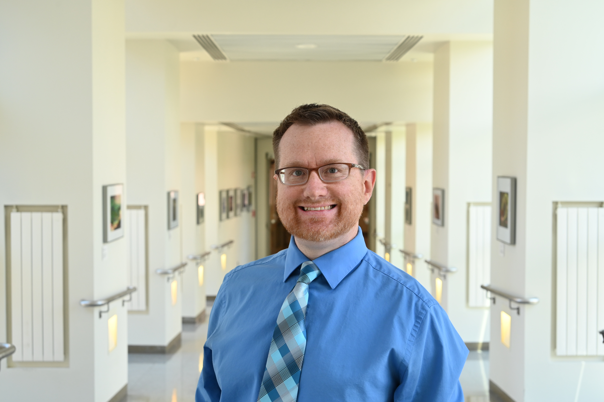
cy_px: 201
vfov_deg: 29.2
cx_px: 302
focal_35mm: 46
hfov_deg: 42.8
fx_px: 771
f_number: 6
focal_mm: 46
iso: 720
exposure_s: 1/125
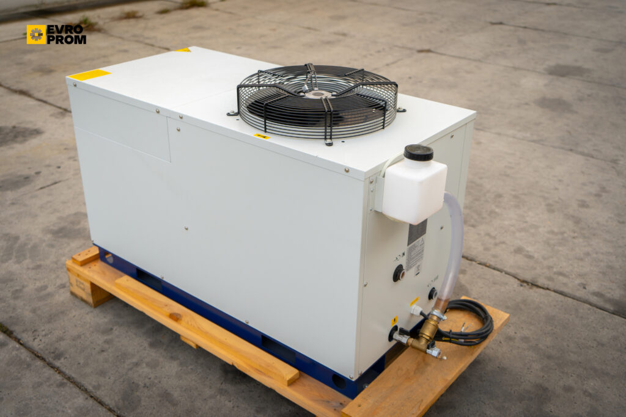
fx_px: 643
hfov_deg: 51.9
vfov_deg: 36.0
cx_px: 313
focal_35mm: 37
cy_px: 208
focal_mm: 37
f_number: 4
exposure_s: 1/320
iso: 250
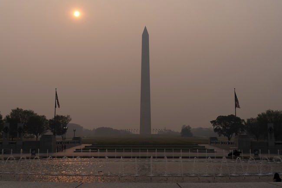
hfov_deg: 47.4
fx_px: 321
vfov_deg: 32.6
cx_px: 141
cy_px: 94
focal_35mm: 41
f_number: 11
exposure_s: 1/320
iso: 100
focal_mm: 41
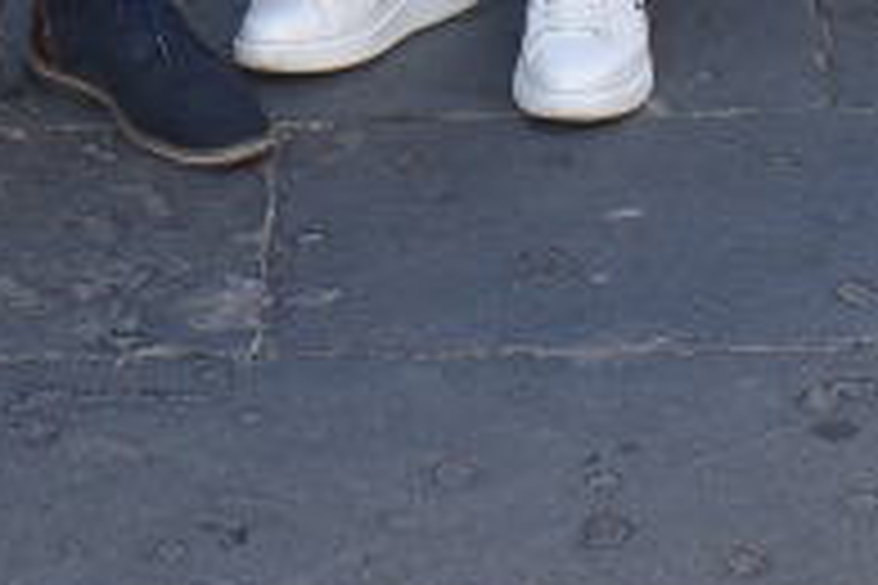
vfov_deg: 6.8
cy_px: -1078
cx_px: 9
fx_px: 4512
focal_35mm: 185
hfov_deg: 11.0
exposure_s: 1/200
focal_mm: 20
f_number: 5
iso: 110
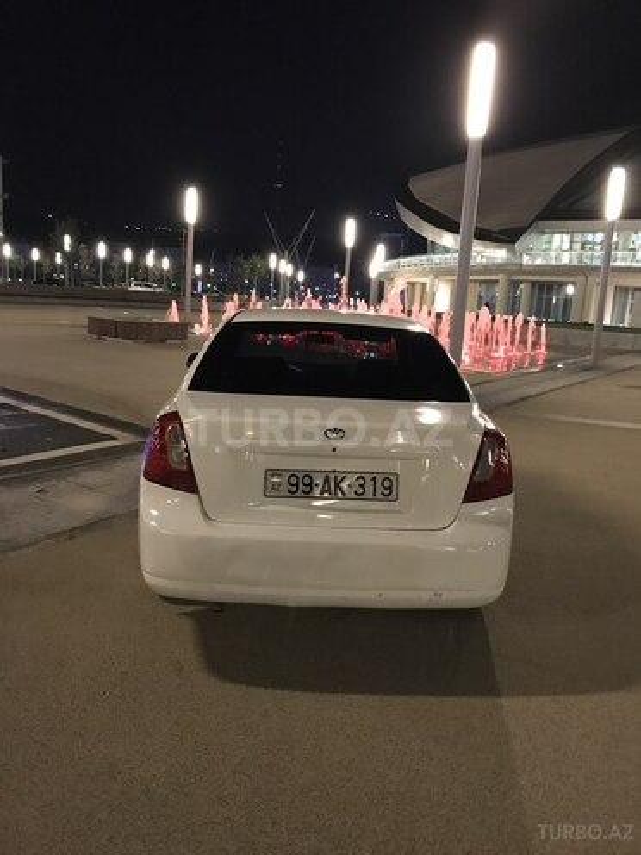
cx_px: 320
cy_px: 428
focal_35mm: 28
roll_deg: -2.2
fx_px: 691
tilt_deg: -9.8
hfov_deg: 49.7
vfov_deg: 63.4
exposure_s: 1/5
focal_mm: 3.99
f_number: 1.8
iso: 80
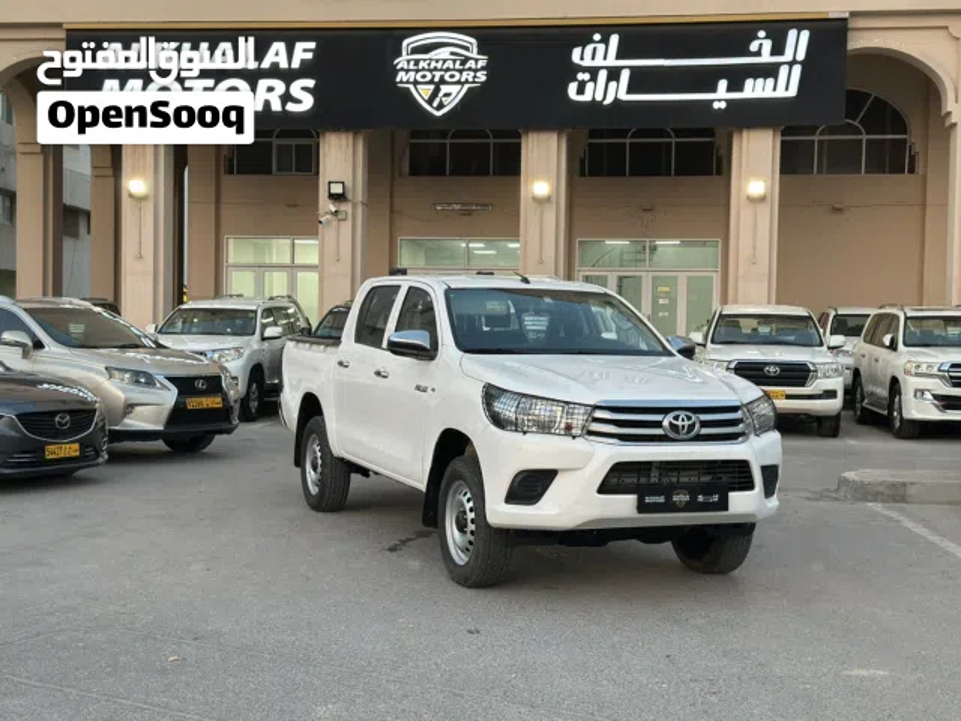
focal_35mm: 48
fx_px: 1333
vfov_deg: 30.3
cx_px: 480
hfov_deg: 39.7
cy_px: 360
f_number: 1.78
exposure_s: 1/133
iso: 64
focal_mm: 6.86
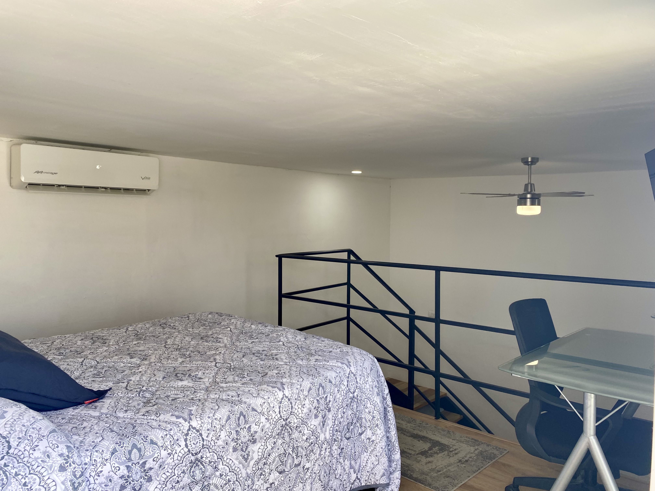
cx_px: 328
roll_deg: -0.1
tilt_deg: -2.7
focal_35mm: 26
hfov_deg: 67.3
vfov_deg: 53.1
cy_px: 246
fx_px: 492
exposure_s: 1/122
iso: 50
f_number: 1.8
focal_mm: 4.25
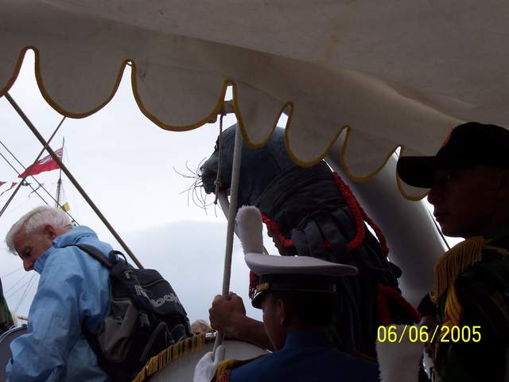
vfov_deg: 16.6
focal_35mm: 89
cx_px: 254
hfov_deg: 22.0
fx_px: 1309
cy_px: 191
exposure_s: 1/350
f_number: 6.7
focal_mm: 18.7
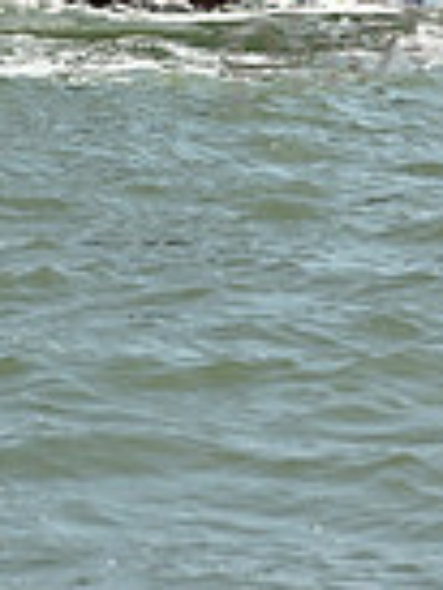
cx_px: -2
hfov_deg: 3.1
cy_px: -599
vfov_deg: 4.1
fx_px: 8058
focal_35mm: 473
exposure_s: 1/1250
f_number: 8
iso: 320
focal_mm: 116
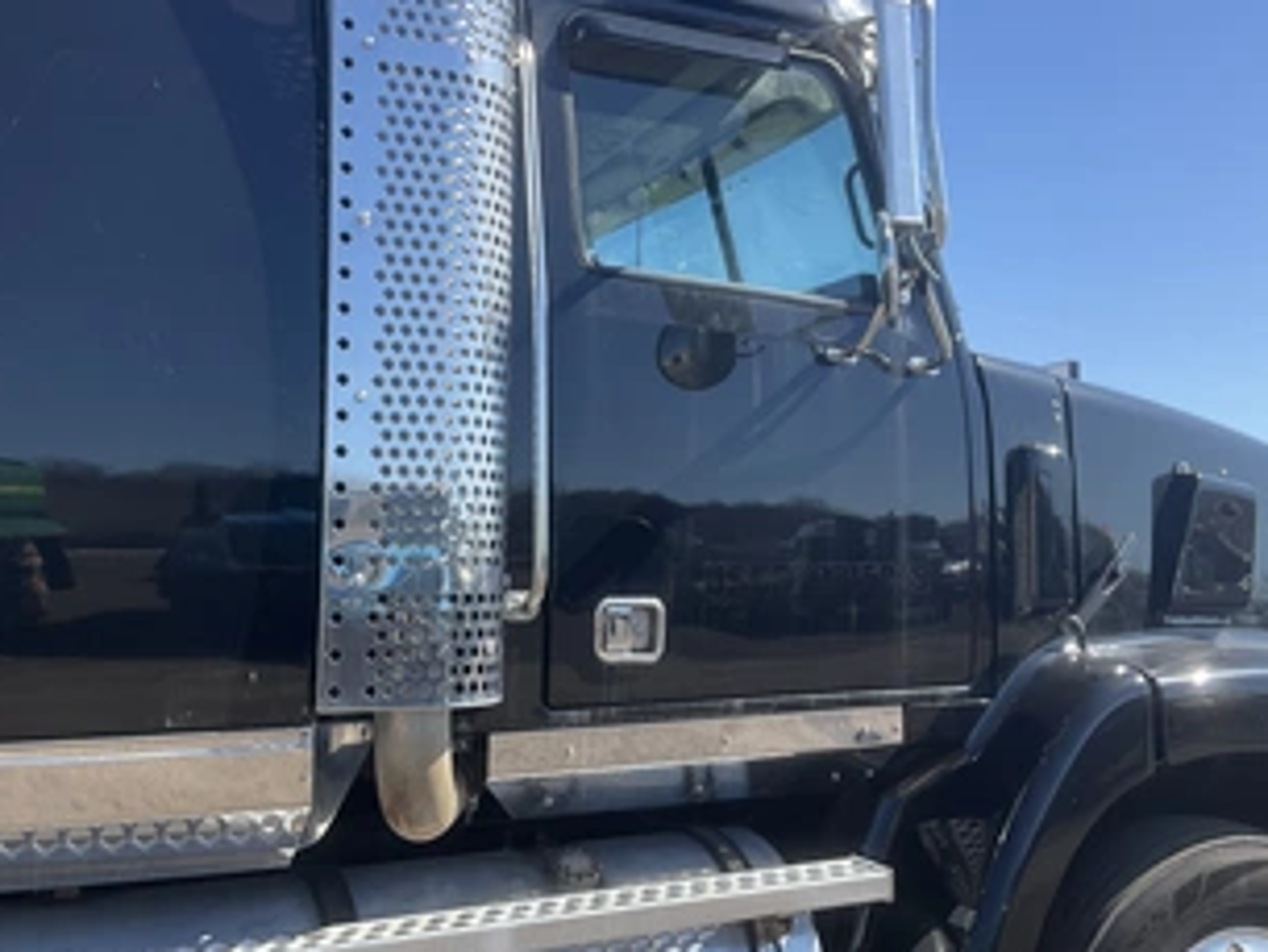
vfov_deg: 37.7
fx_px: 1393
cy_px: 457
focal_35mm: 38
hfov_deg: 49.0
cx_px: 619
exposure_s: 1/997
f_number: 1.8
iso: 25
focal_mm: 3
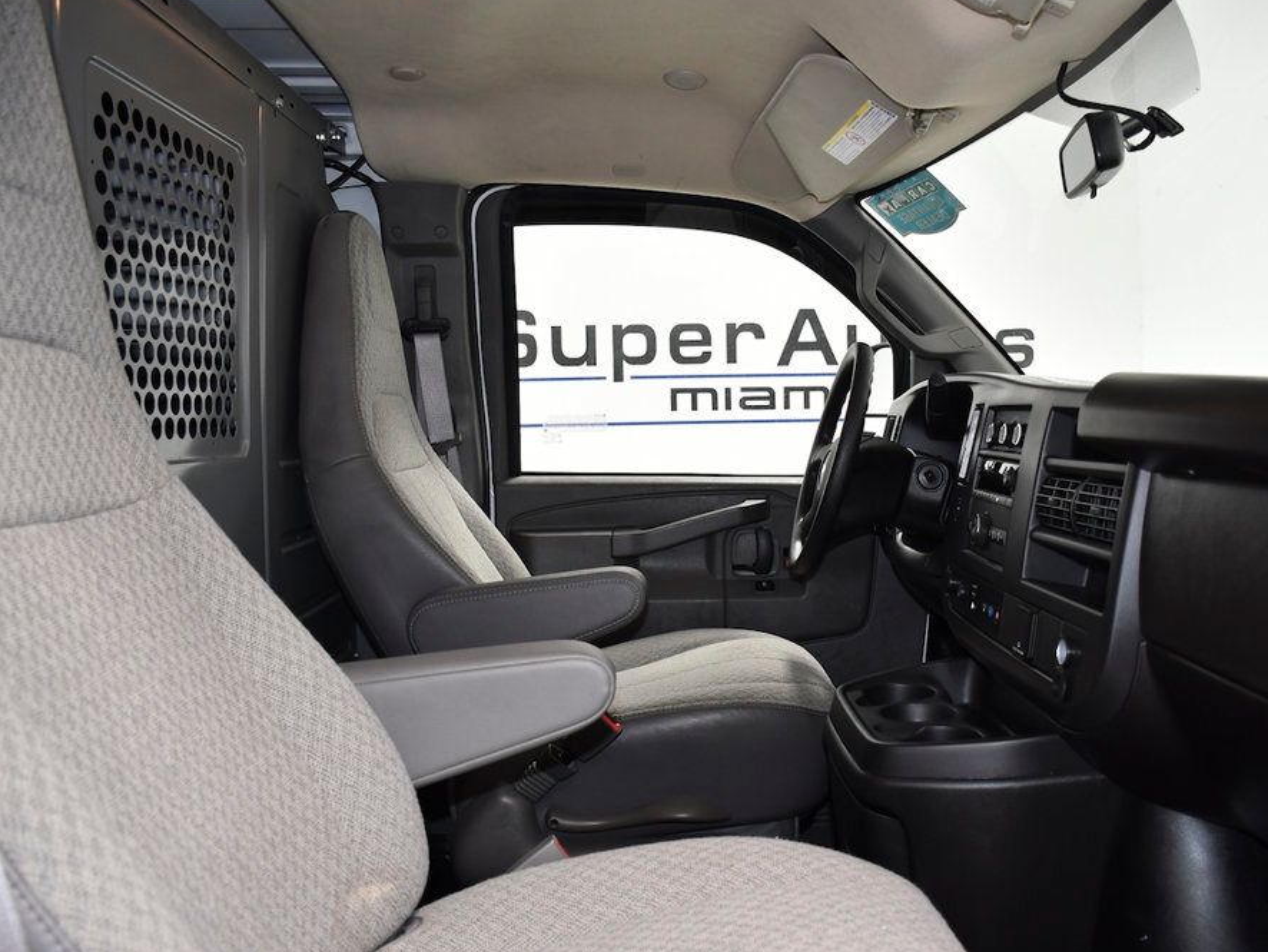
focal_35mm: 30
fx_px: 1099
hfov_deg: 59.8
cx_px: 707
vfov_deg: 46.8
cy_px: 473
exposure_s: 1/100
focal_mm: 18
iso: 500
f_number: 4
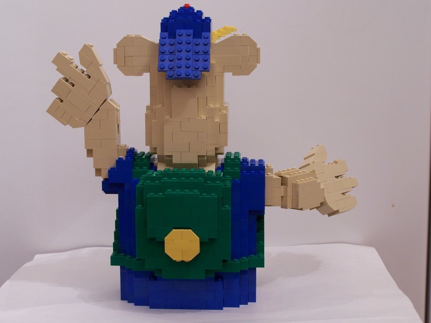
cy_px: 162
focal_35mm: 67
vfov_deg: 21.9
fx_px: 834
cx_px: 216
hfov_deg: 29.0
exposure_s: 1/3
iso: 80
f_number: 3.2
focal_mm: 11.1
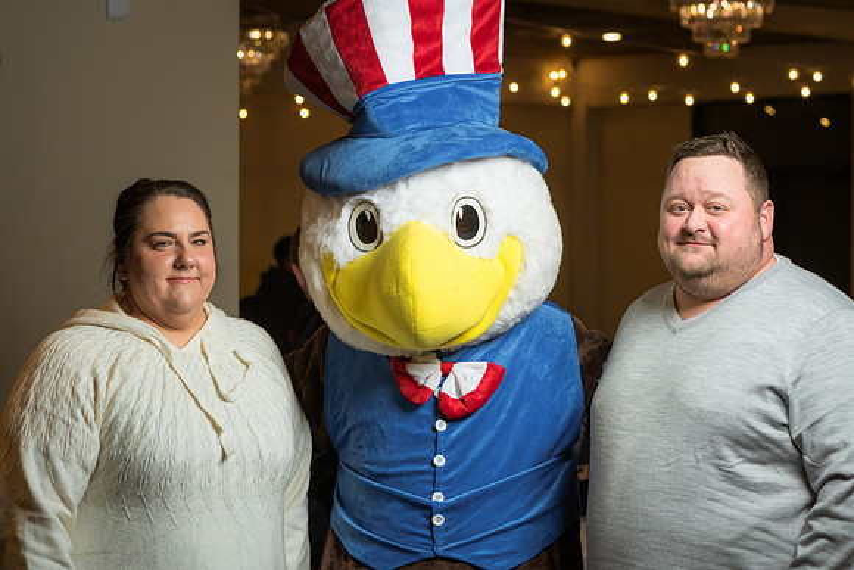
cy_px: 285
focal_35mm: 105
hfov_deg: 19.5
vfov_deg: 13.0
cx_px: 427
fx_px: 2491
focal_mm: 105
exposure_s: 1/160
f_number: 5.6
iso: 800
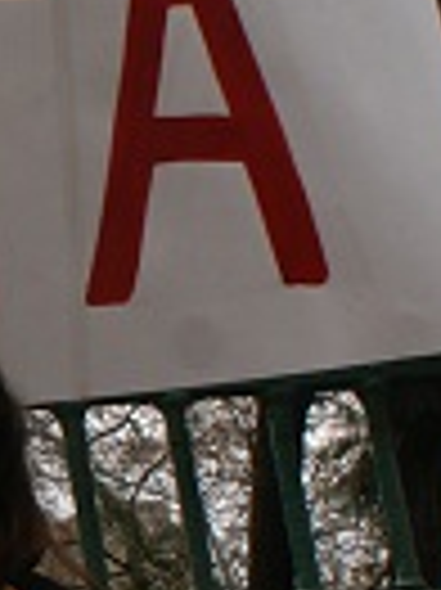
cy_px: 507
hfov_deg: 9.3
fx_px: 2535
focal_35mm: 149
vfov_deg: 13.2
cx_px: -434
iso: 200
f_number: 10
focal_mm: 20
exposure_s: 1/125
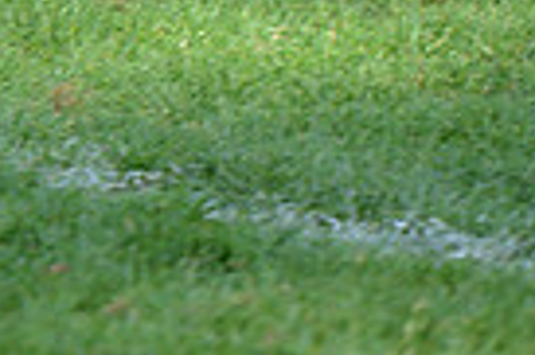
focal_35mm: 742
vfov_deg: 1.8
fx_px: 11014
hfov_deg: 2.8
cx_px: 31
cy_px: -373
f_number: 2.8
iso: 250
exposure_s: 1/500
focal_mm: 175
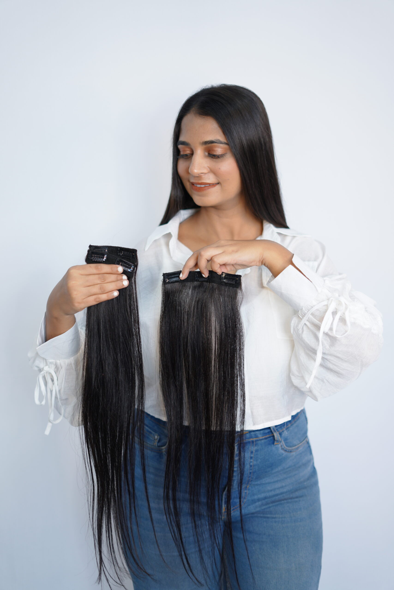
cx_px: 197
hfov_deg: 27.0
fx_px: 821
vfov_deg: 39.6
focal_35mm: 50
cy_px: 295
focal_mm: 50
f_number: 1.8
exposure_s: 1/125
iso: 125
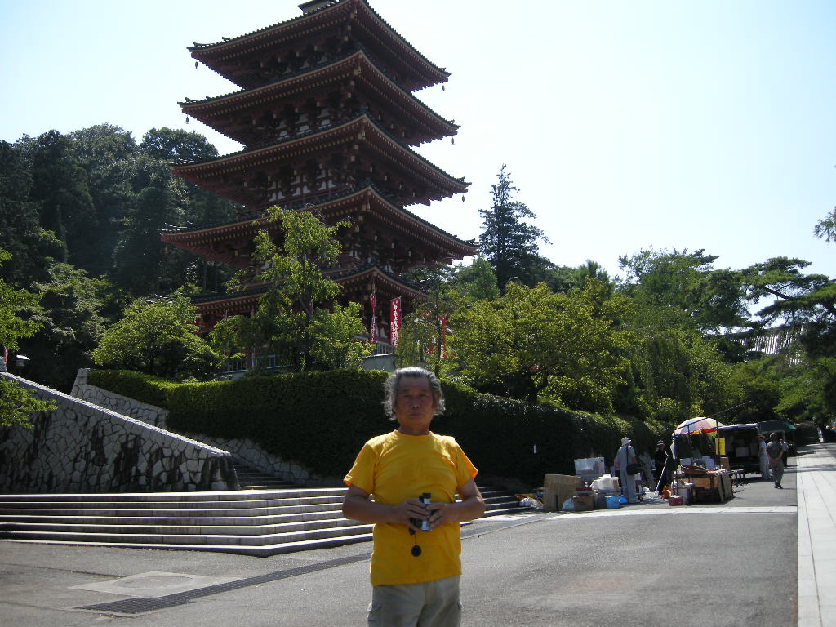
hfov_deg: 52.6
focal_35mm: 35
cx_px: 418
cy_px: 314
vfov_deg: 40.7
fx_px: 845
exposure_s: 1/543
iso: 64
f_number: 7.6
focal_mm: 7.5
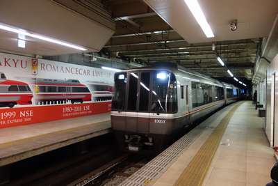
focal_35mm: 28
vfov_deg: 46.4
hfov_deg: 65.5
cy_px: 93
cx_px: 139
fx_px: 216
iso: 640
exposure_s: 1/125
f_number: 1.8
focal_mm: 10.4
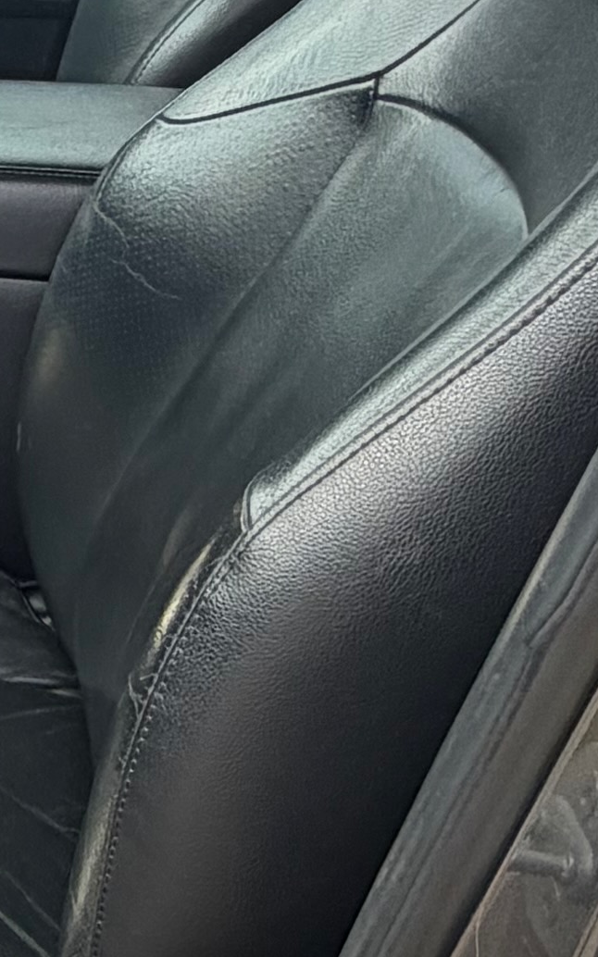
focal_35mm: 82
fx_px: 2139
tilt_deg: -28.4
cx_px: -557
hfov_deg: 13.8
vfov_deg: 25.1
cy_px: 640
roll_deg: +0.7
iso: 40
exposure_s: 1/187
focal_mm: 2.22
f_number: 2.2
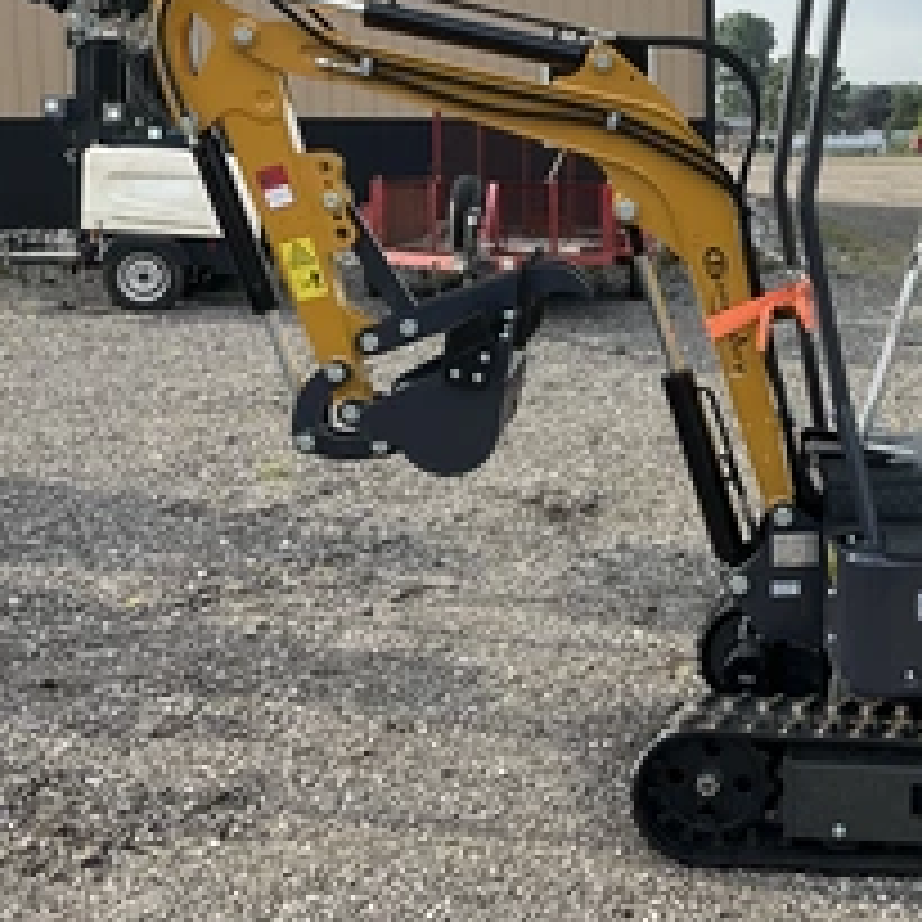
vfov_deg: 33.8
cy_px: 328
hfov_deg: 32.6
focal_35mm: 50
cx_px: 801
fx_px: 1507
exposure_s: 1/792
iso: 25
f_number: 1.8
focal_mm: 3
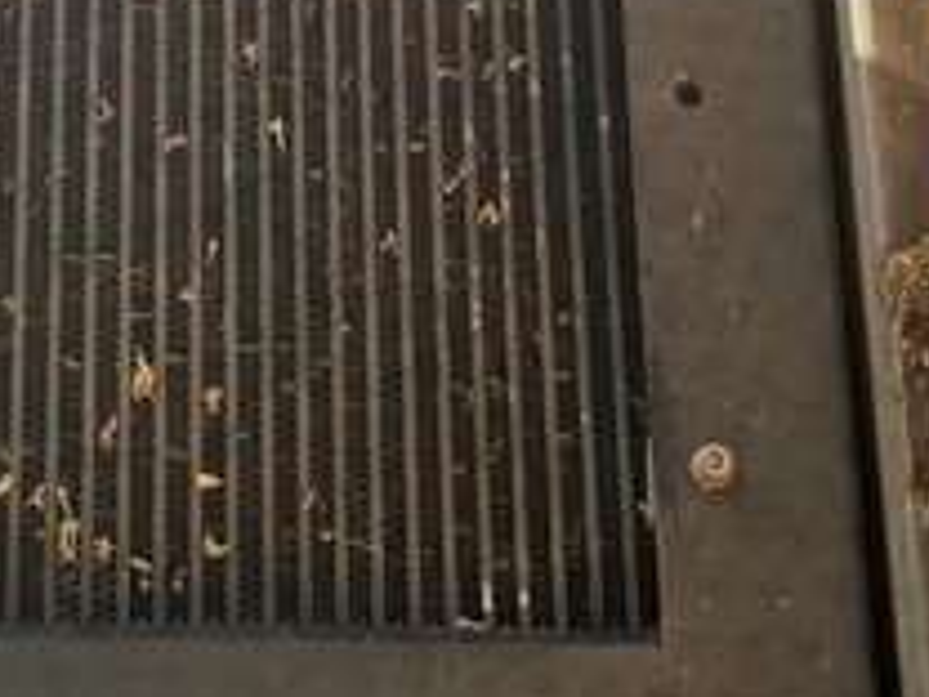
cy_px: -116
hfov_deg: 13.1
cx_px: 210
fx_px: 4026
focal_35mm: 150
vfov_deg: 9.8
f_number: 1.78
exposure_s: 1/740
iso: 100
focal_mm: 6.76
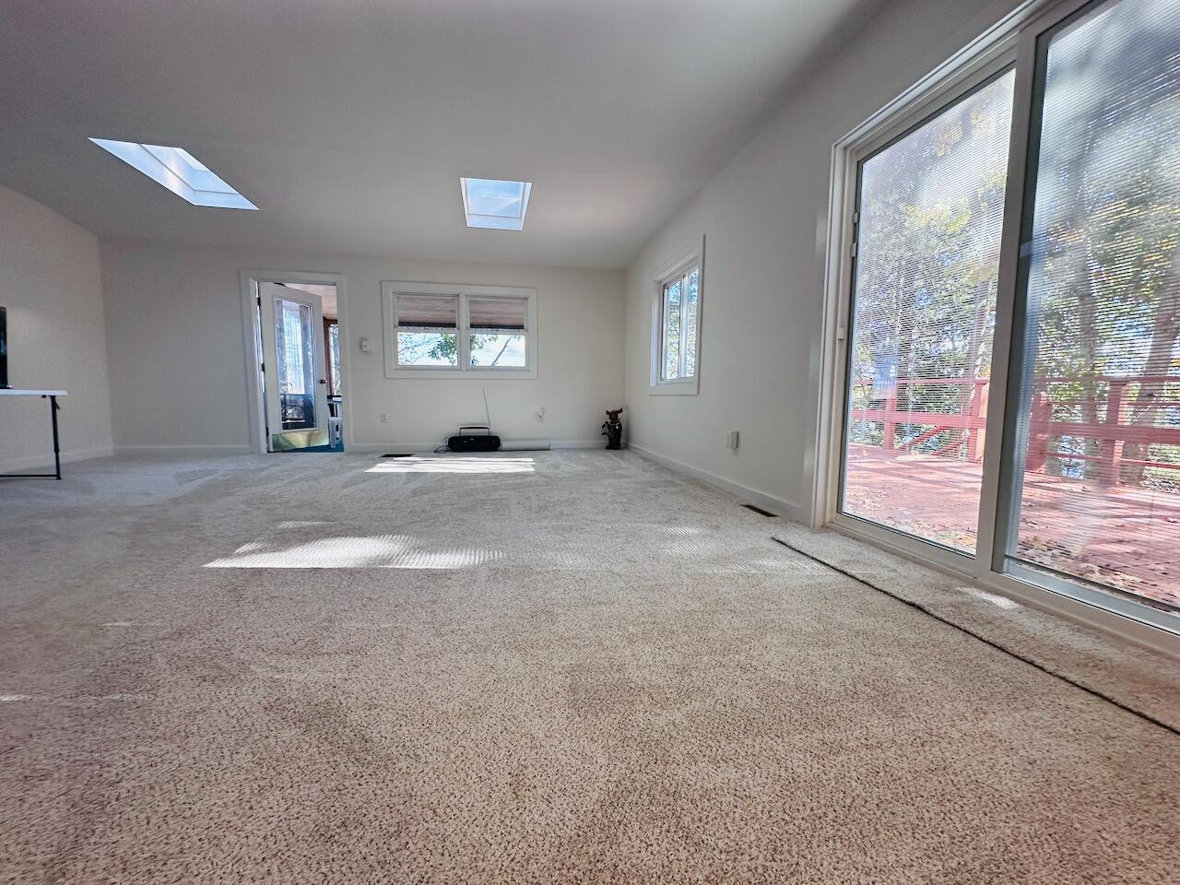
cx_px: 590
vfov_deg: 85.7
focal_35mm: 14
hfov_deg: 102.1
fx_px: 477
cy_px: 442
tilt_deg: -6.2
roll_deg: +0.6
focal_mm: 2.22
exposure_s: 1/120
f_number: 2.2
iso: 160
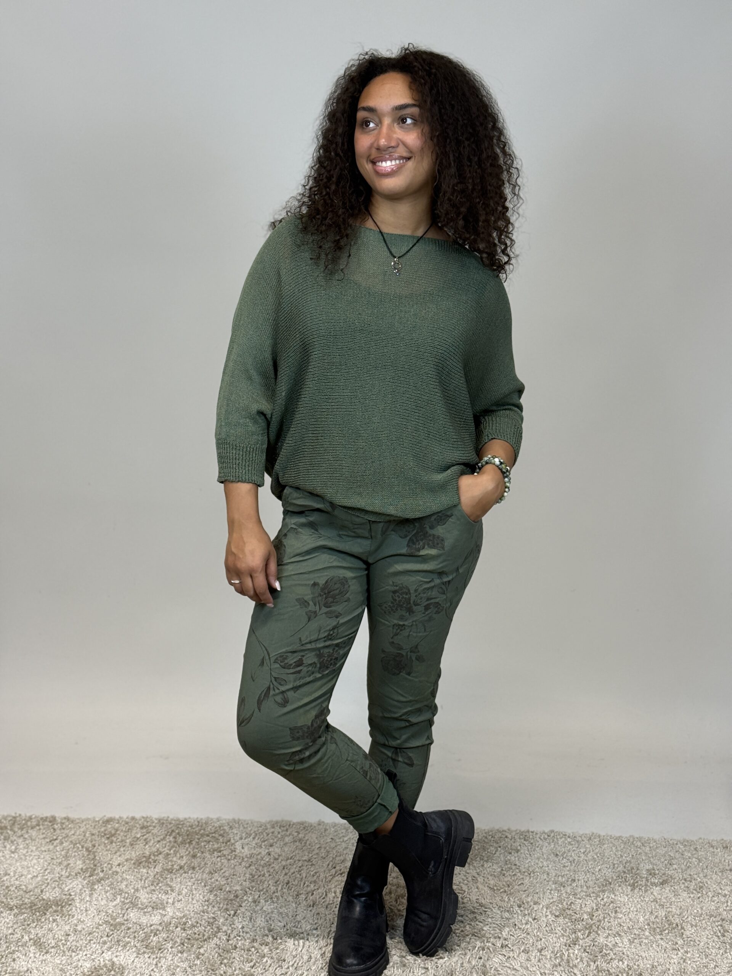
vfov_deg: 39.7
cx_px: 366
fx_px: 1353
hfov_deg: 30.3
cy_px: 488
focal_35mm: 48
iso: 100
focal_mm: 6.76
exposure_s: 1/76
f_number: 1.78
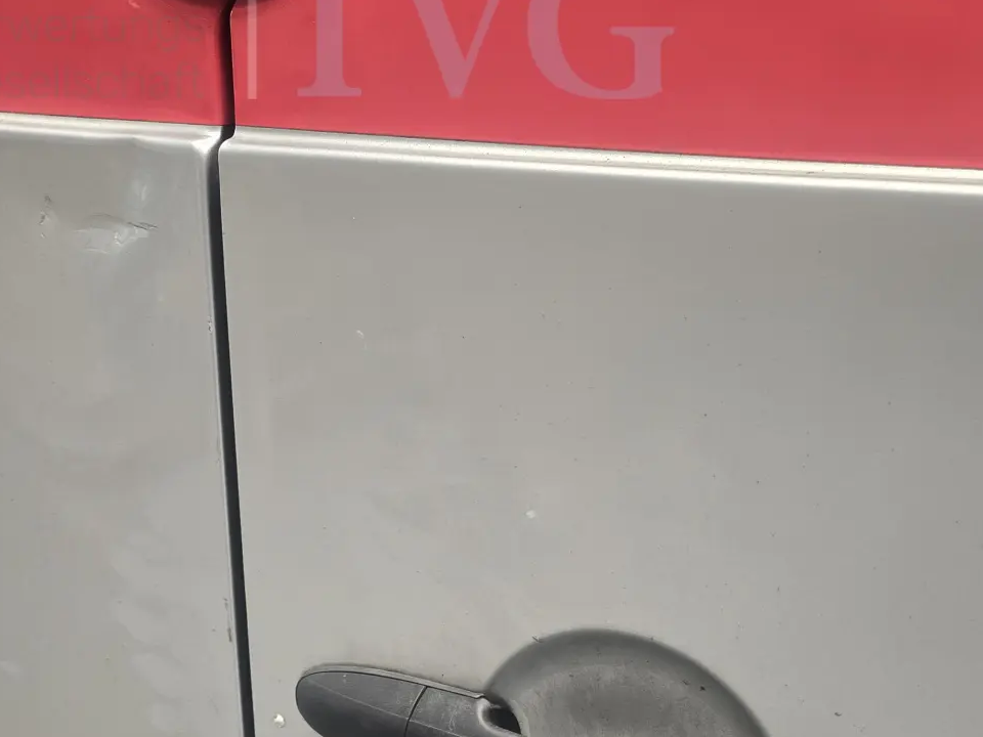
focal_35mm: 46
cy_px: 536
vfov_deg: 31.1
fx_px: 1306
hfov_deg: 41.2
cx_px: 527
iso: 160
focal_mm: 6.3
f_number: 1.7
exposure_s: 1/100
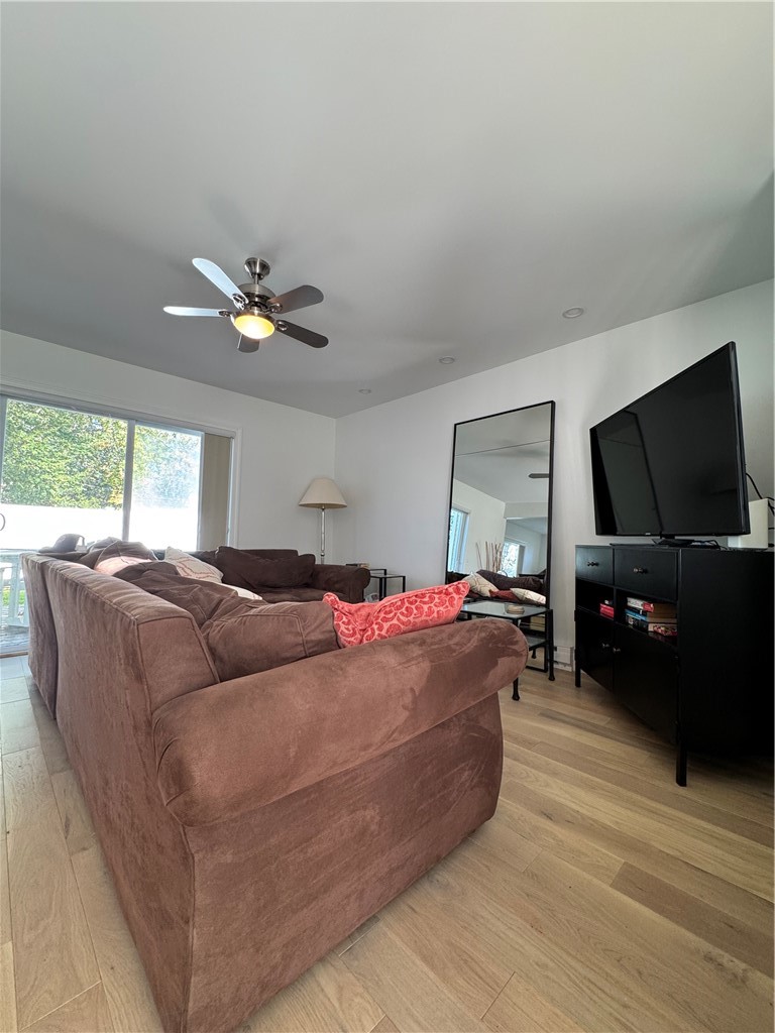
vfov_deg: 102.1
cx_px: 388
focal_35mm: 14
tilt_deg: +2.2
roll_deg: -1.2
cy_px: 516
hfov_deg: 85.7
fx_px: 418
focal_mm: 2.22
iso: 200
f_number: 2.2
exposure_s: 1/120
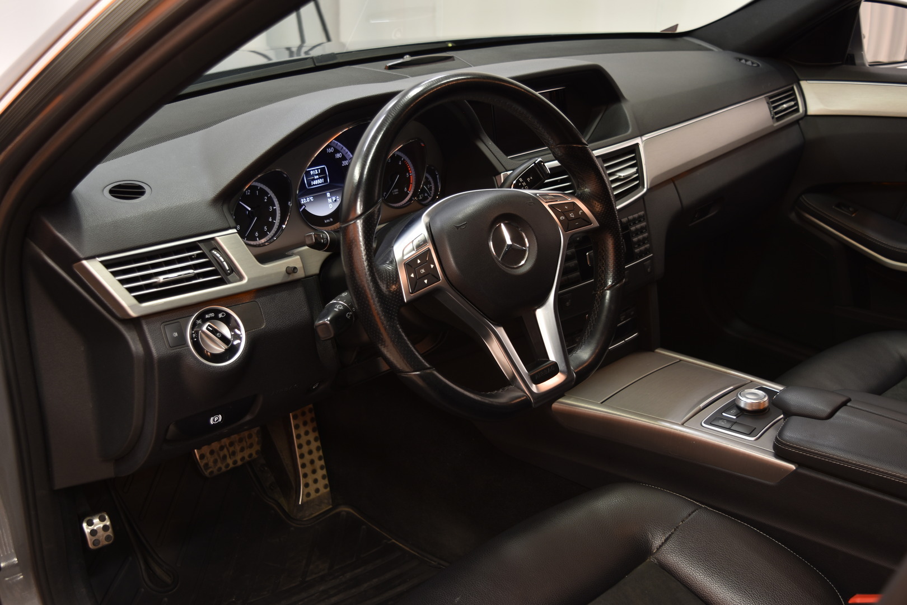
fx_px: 1020
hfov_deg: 47.9
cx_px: 454
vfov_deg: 33.0
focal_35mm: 40
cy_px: 302
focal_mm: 27
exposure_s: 1/6
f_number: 4
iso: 100
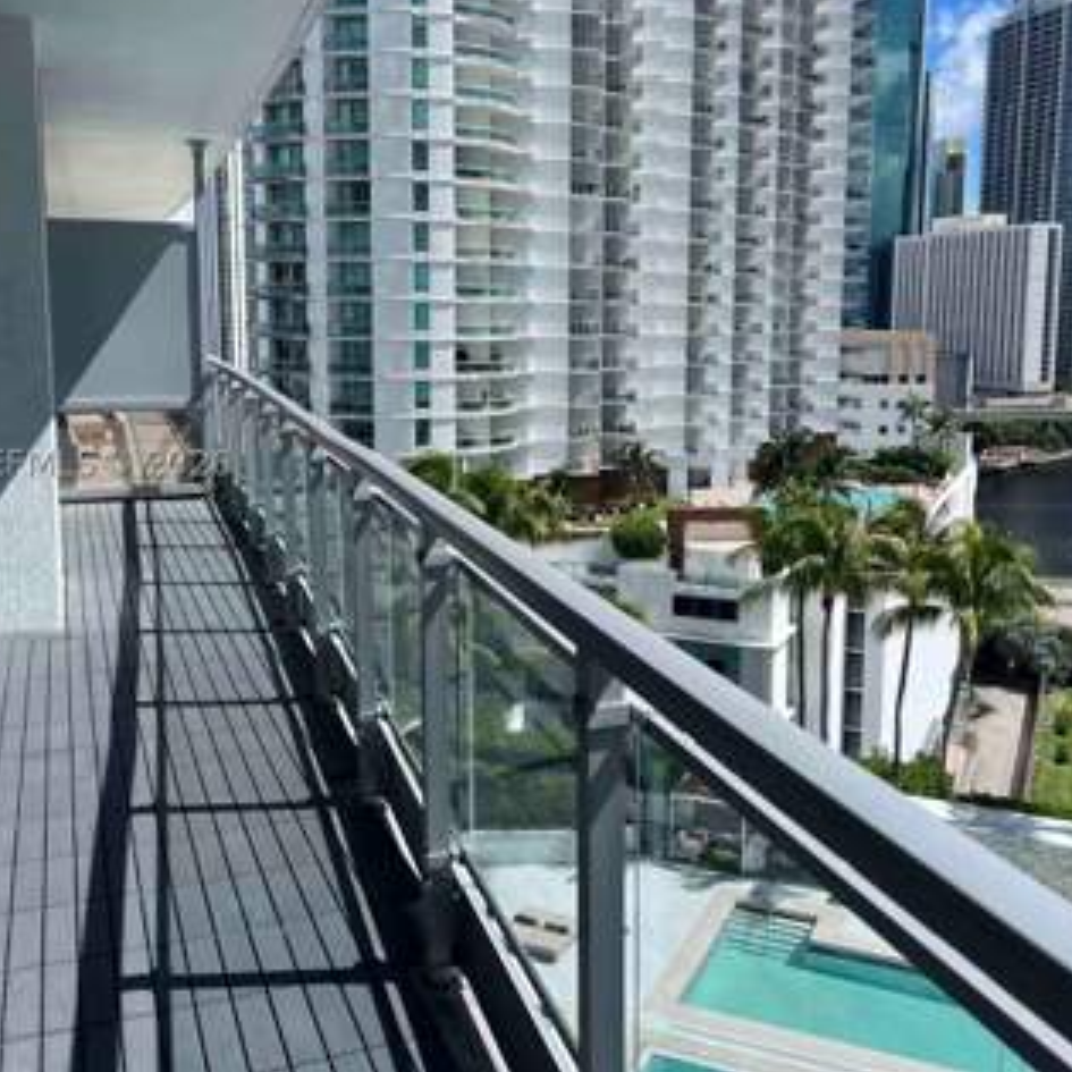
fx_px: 1226
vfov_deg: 47.1
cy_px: 463
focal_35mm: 35
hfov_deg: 47.2
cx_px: 545
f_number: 1.6
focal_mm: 5.1
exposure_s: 1/3623
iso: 50
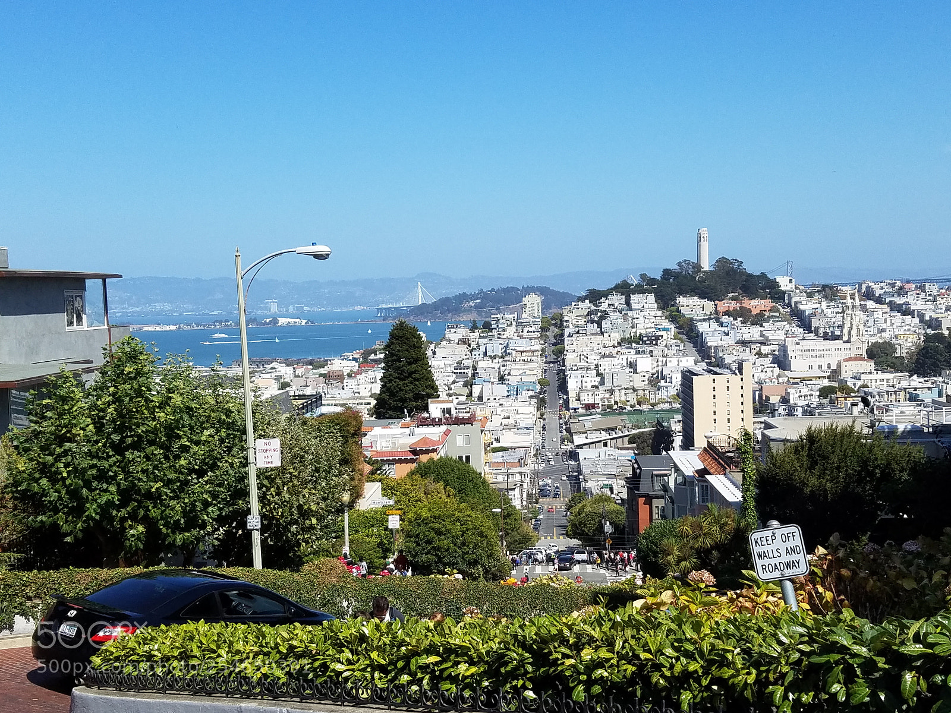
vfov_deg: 53.1
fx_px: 714
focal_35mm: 26
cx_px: 476
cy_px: 356
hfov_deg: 67.3
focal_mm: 4.2
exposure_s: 1/3288
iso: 50
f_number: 1.7
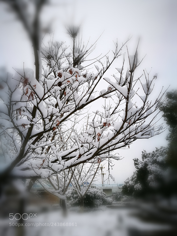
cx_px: 88
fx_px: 184
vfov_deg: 65.3
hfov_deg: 51.4
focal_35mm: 27
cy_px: 118
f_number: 2.2
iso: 50
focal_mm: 4.5
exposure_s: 1/934
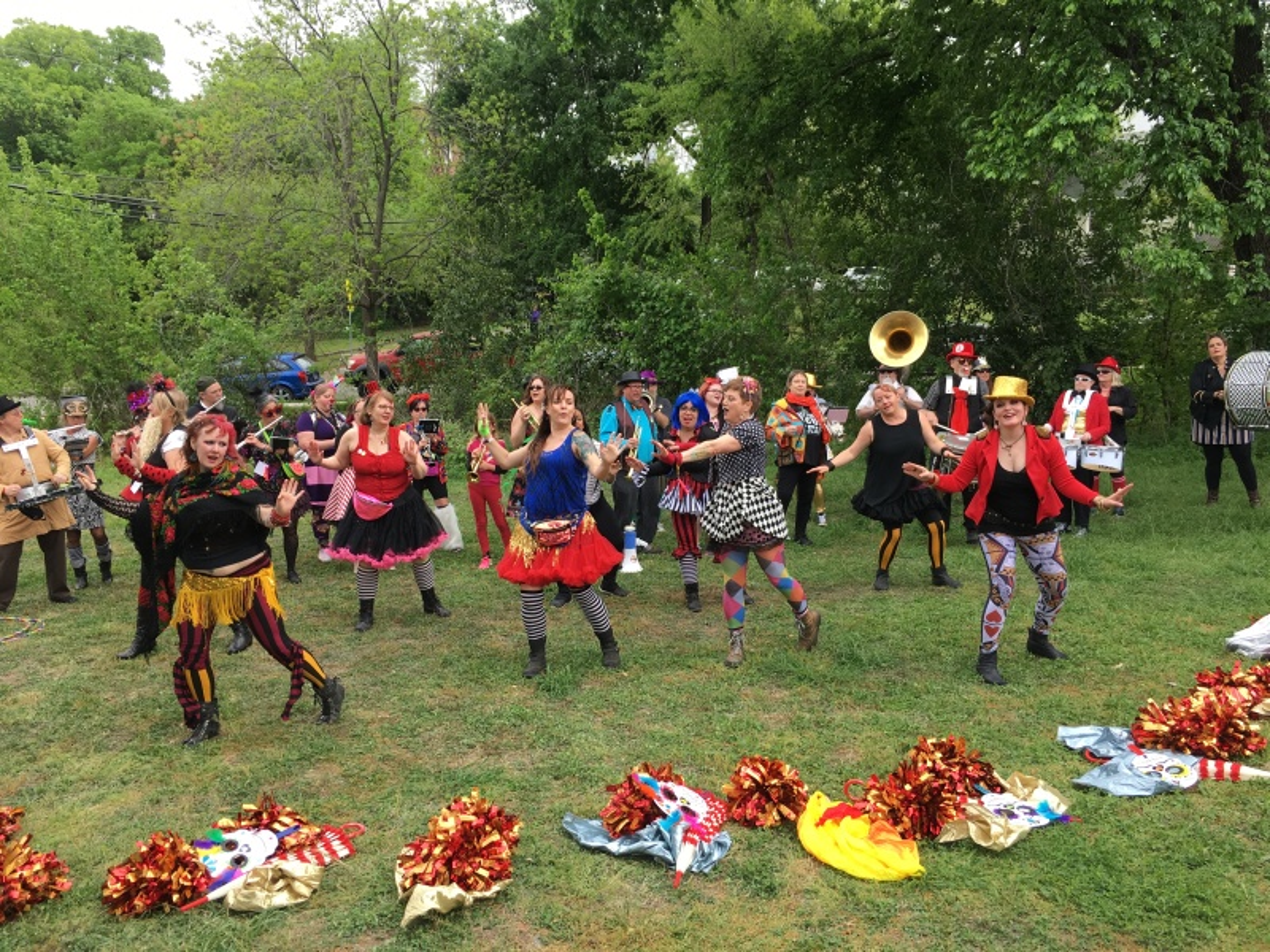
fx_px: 1064
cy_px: 476
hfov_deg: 61.7
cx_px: 635
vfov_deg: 48.2
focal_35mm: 29
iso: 25
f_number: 2.2
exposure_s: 1/224
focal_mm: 4.15
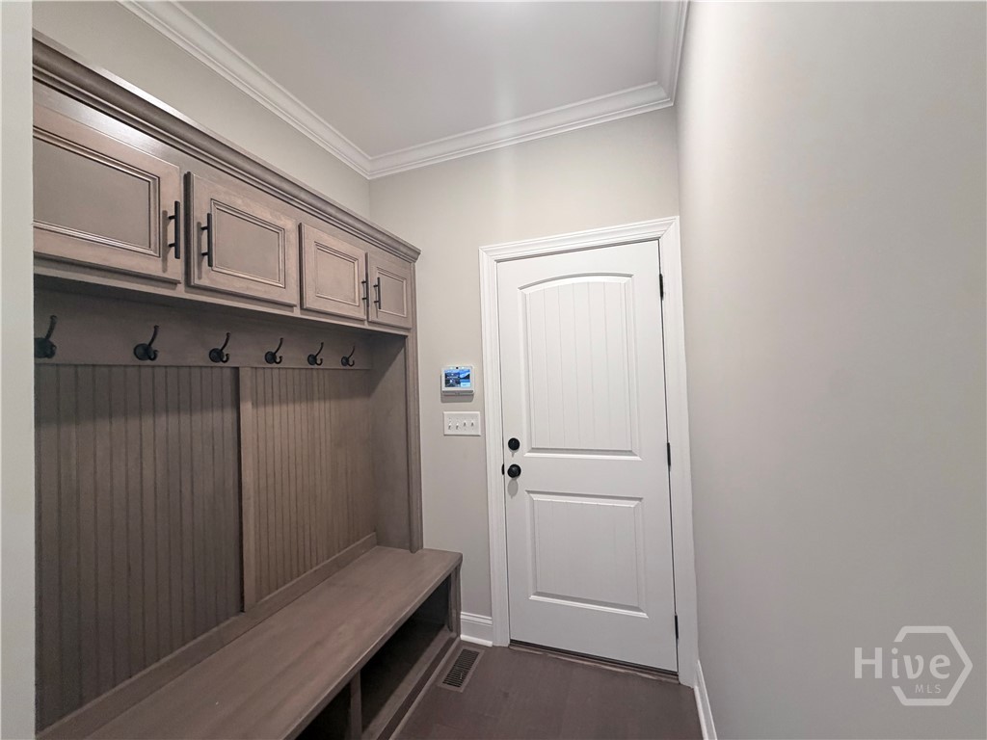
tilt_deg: +0.9
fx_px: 399
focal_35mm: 14
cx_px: 494
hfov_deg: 102.1
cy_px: 370
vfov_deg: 85.7
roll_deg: +1.4
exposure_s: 1/60
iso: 320
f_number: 2.2
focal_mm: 2.22
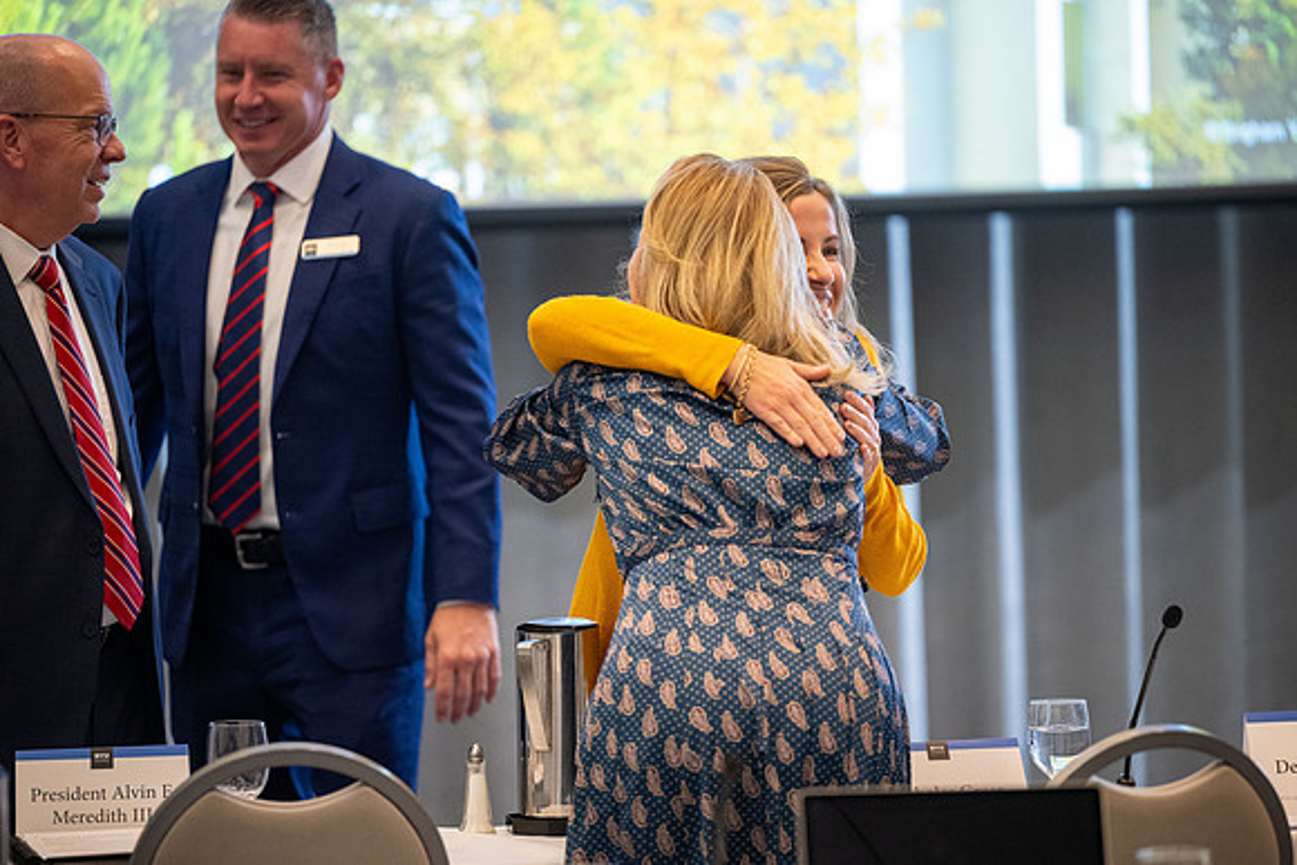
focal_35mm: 200
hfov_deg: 10.3
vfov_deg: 6.9
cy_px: 432
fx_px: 7207
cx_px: 648
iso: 2500
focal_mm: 200
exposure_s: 1/160
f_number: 2.8
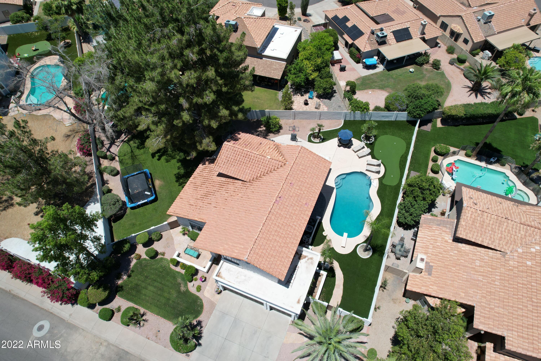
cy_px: 180
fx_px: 331
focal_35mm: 22
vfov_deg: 57.2
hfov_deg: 78.6
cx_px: 270
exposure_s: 1/2500
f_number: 2.8
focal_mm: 8.38
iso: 100
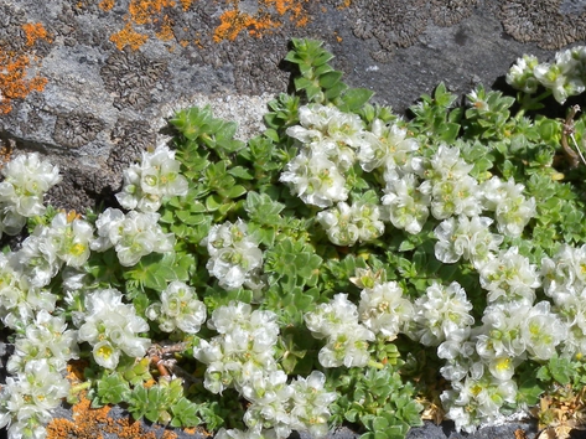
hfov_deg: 21.3
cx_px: 471
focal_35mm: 91
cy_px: 358
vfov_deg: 16.1
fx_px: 1539
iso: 64
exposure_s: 1/275
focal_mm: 9
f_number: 6.2
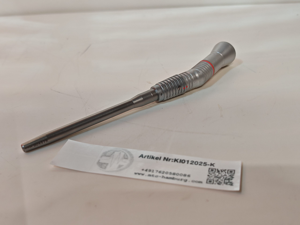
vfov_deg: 36.8
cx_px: 150
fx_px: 338
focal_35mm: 39
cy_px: 112
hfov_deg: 47.9
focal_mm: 6.83
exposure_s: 1/100
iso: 250
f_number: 2
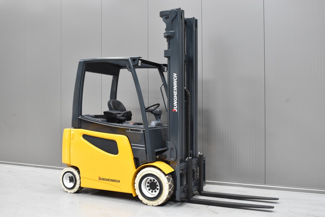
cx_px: 162
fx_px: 339
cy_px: 108
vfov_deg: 35.5
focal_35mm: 38
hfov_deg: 51.3
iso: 1250
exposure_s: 1/25
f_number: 5.6
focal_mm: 25
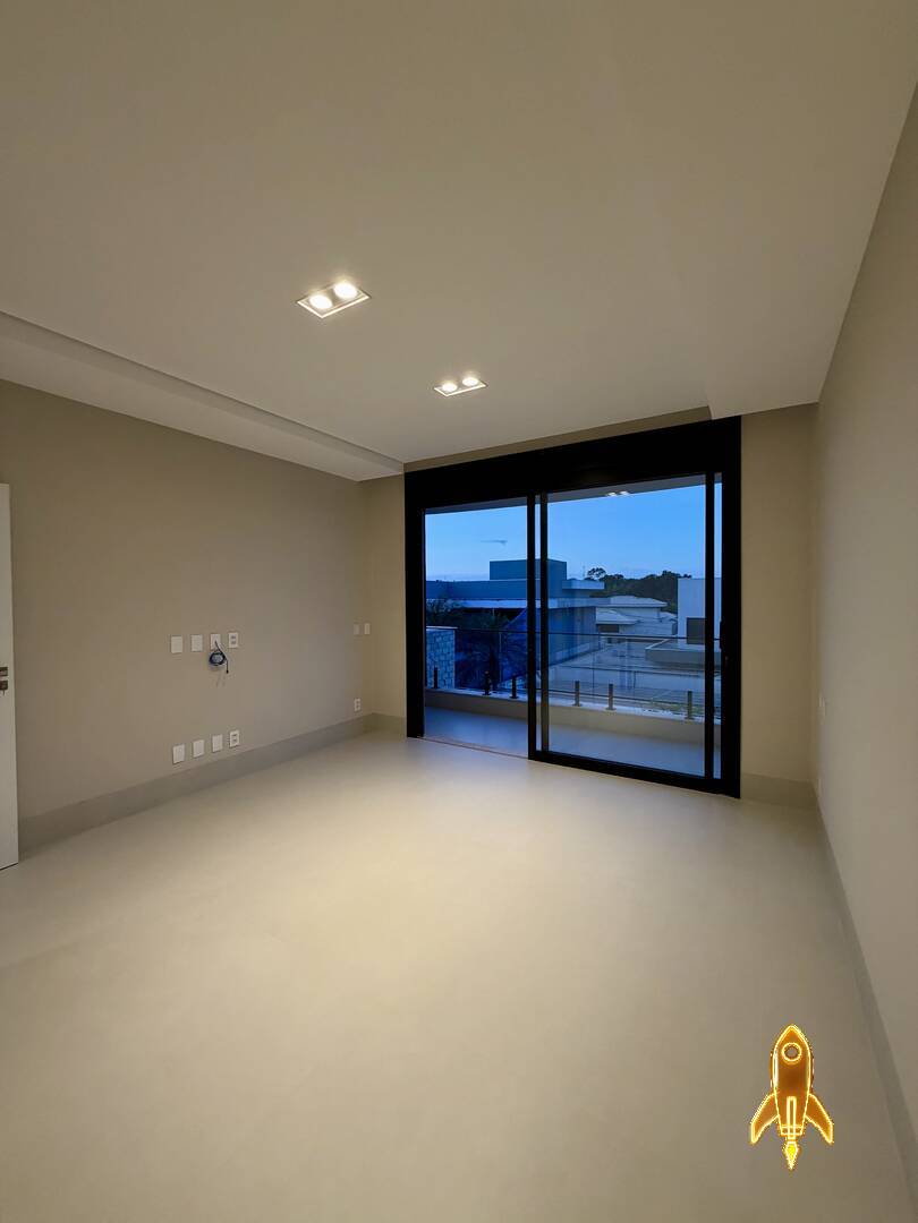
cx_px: 459
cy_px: 612
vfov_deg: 102.1
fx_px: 495
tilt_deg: -1.3
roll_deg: +0.4
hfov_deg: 85.7
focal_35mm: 14
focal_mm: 2.22
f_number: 2.2
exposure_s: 1/120
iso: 250
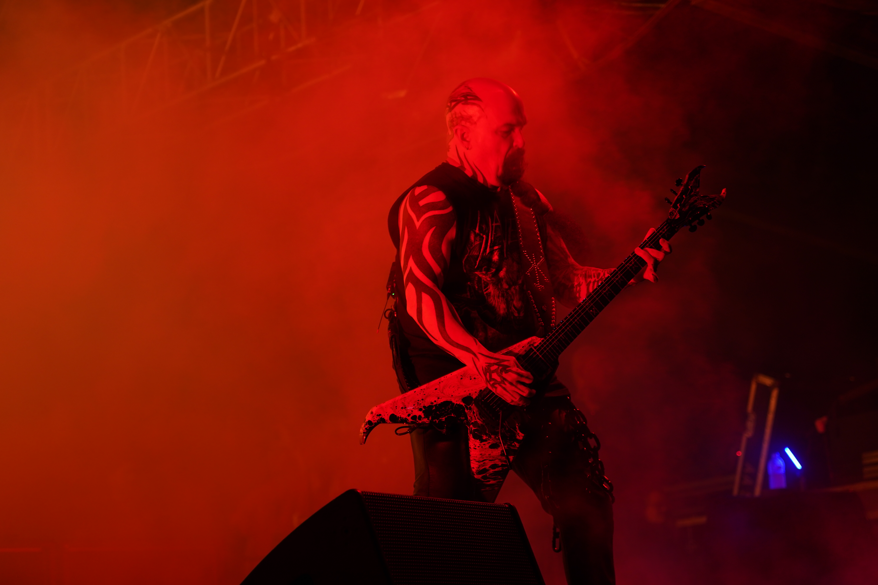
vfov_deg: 13.0
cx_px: 439
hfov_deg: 19.5
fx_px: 2561
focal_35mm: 105
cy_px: 292
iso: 800
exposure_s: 1/125
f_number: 4
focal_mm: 105
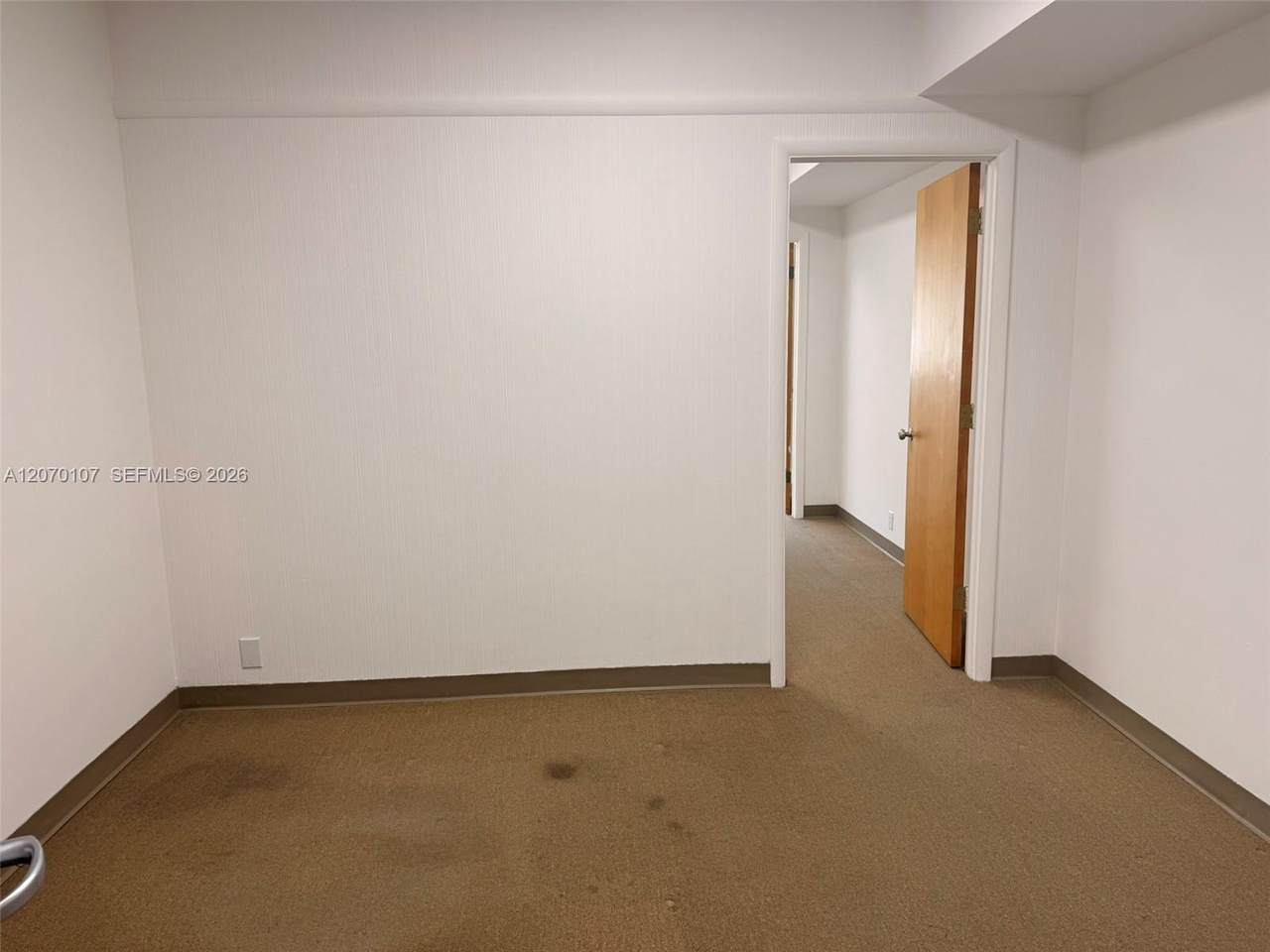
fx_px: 881
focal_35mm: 24
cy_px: 476
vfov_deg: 56.8
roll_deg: +0.3
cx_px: 635
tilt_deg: -7.5
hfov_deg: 71.6
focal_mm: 6.76
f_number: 1.78
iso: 100
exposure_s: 1/120
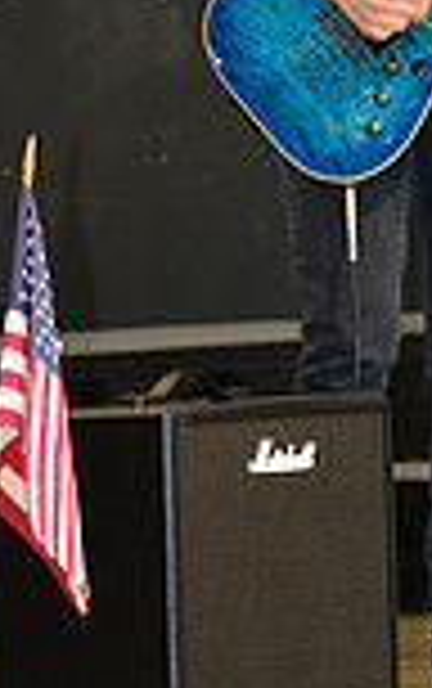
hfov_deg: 4.3
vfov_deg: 6.8
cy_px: -189
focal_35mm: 308
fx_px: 5786
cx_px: 482
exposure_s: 1/100
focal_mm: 68.7
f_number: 3.2
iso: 1600
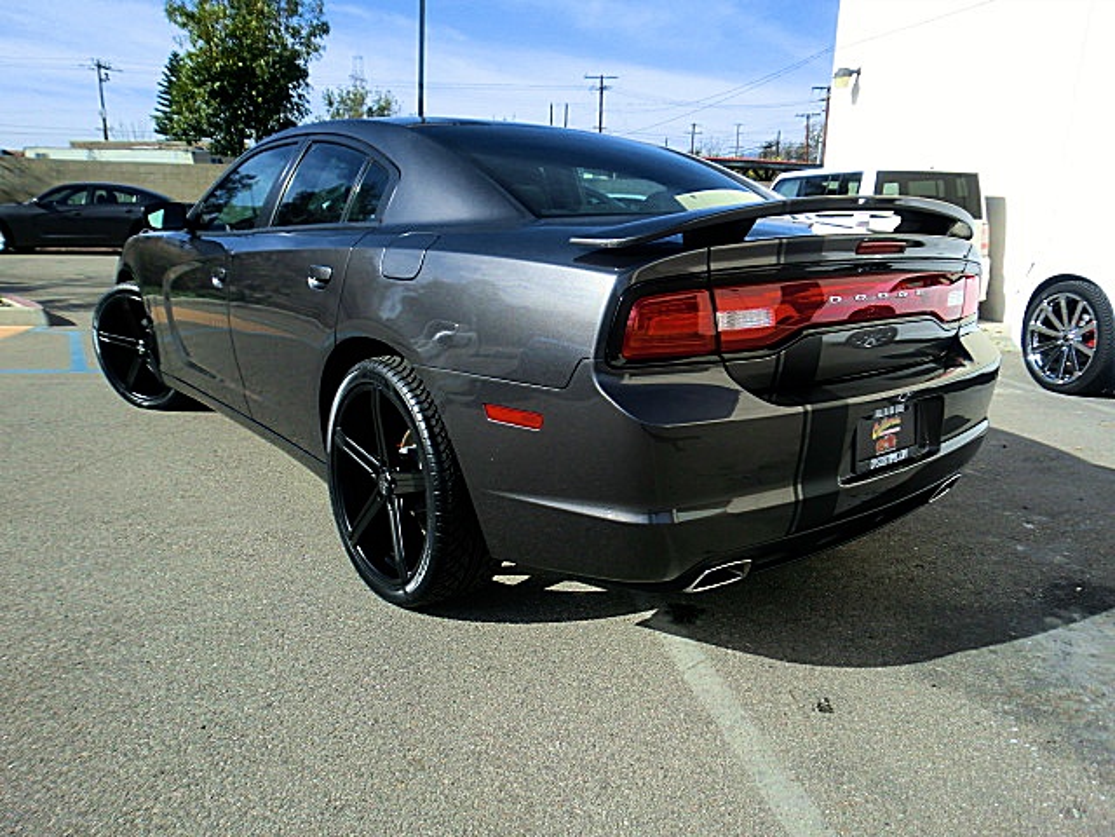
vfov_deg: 53.1
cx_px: 558
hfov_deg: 67.3
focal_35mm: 26
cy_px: 418
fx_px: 837
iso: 64
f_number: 7.8
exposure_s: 1/125
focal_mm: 4.65
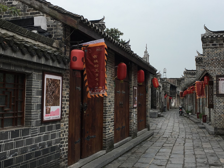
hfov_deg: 39.6
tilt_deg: +2.7
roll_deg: -1.4
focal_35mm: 48
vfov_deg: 30.3
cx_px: 127
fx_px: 311
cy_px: 81
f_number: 2.2
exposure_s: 1/641
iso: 25
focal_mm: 4.15
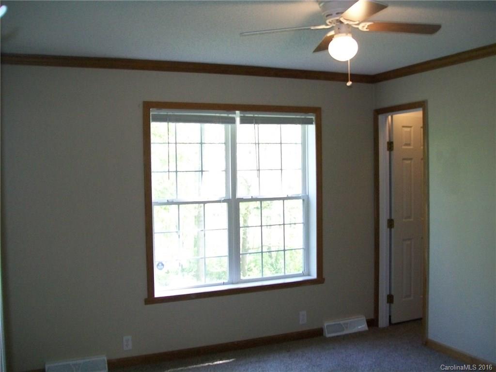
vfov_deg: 39.7
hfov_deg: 51.4
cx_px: 248
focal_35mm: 36
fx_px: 516
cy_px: 186
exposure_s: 1/60
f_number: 2.7
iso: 160
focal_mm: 6
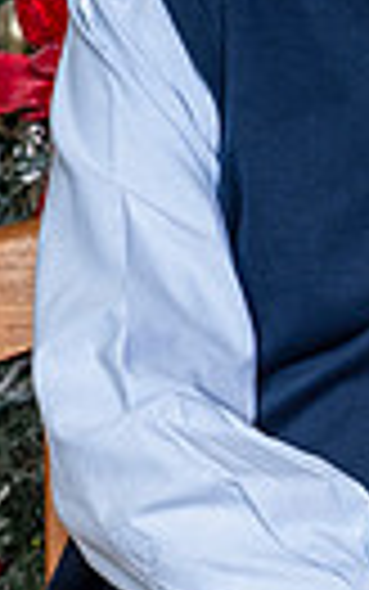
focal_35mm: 382
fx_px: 6140
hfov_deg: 3.4
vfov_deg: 5.5
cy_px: 54
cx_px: 900
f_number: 8
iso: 400
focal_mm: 85
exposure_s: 1/125
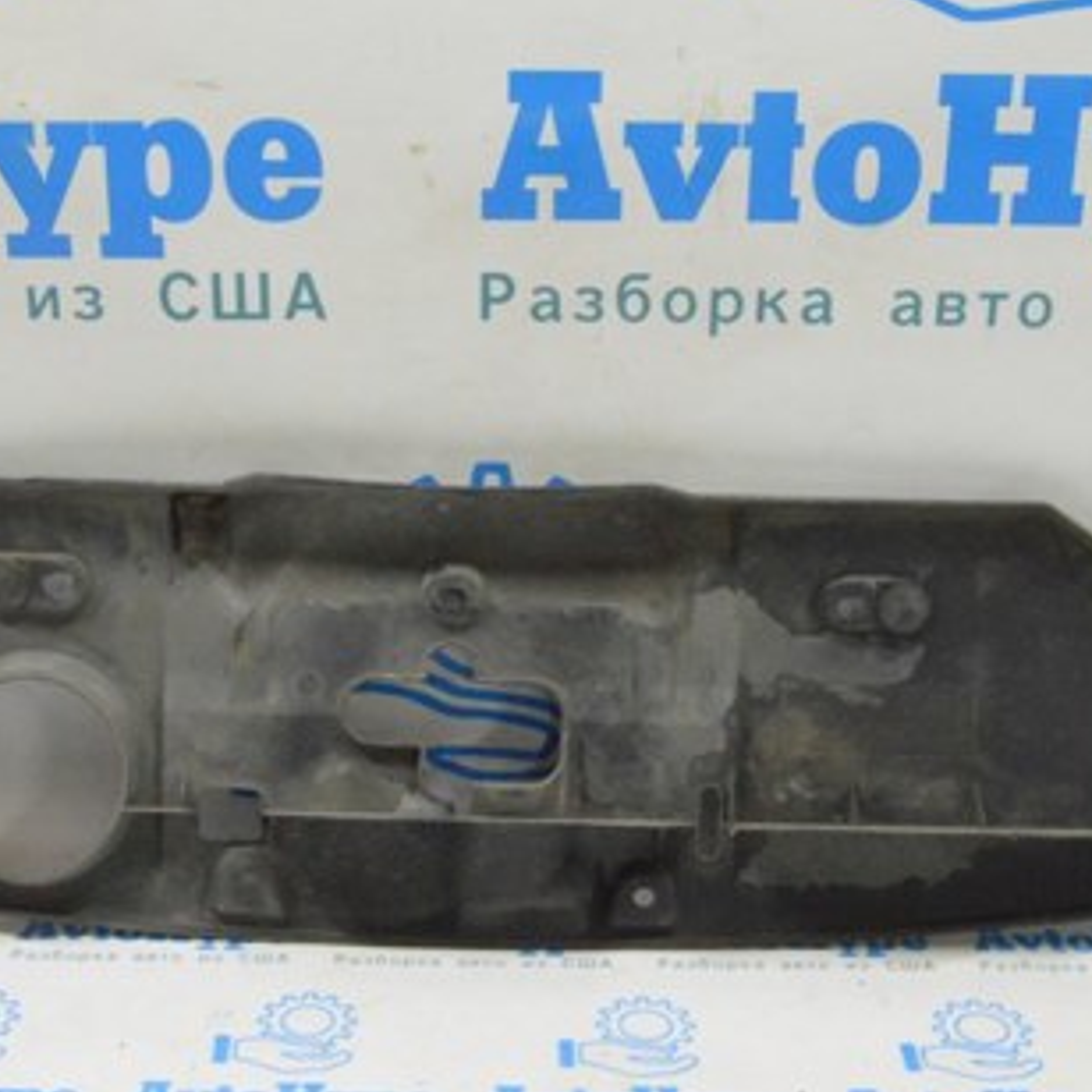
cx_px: 450
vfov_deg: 28.1
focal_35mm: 61
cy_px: 431
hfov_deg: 28.2
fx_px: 2173
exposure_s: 1/15
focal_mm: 23
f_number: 20
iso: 6400
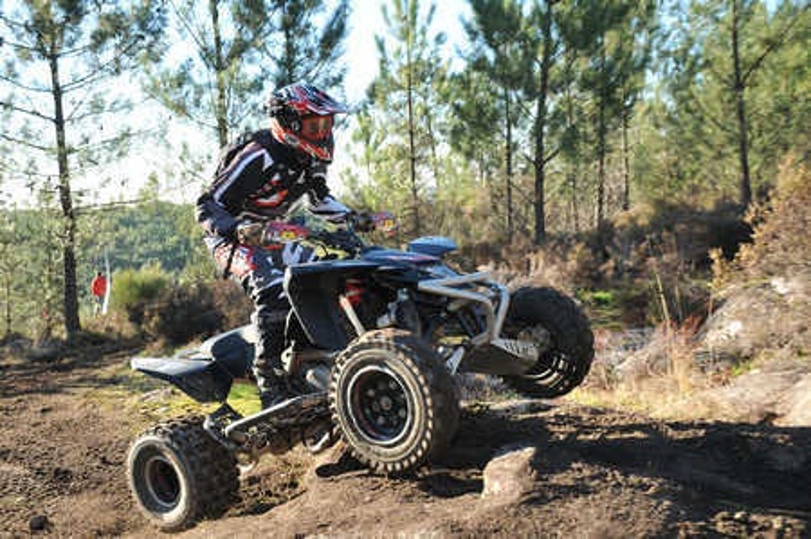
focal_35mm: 48
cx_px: 406
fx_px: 1080
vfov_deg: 28.0
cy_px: 270
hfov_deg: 41.2
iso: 400
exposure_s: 1/400
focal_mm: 32
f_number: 5.6
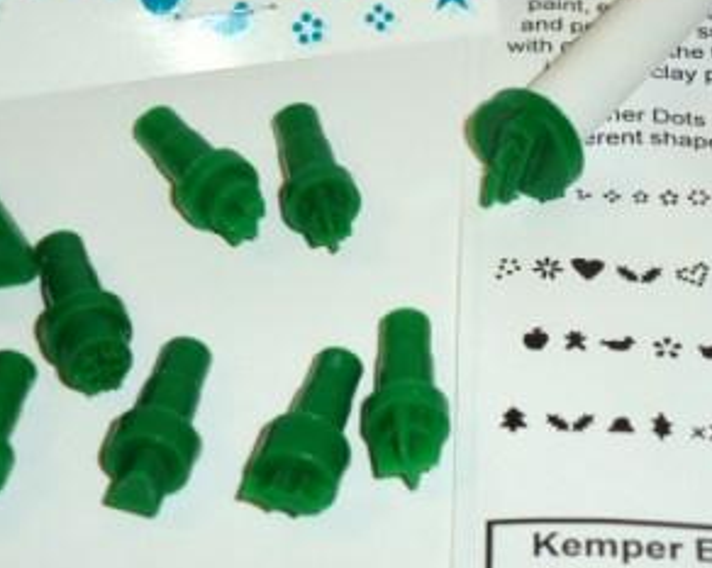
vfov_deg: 12.5
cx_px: 371
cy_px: 217
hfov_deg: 15.7
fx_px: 2589
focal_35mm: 123
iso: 100
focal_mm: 14.8
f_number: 4.8
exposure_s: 1/60
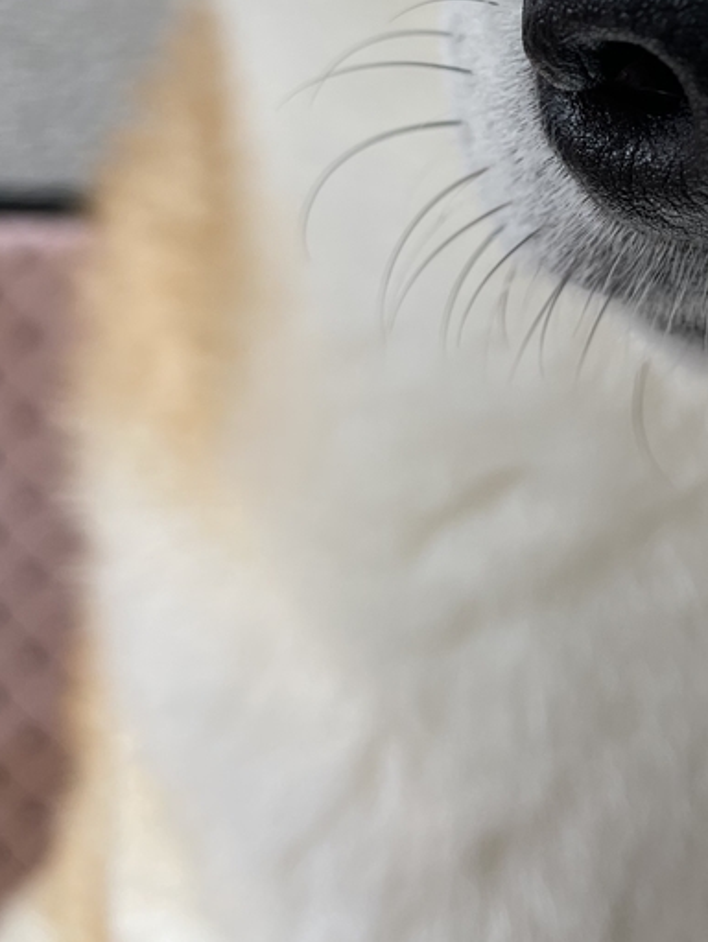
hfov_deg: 23.6
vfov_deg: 29.4
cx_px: 607
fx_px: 1661
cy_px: -20
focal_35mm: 61
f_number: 1.6
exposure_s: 1/135
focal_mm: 4.2
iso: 32
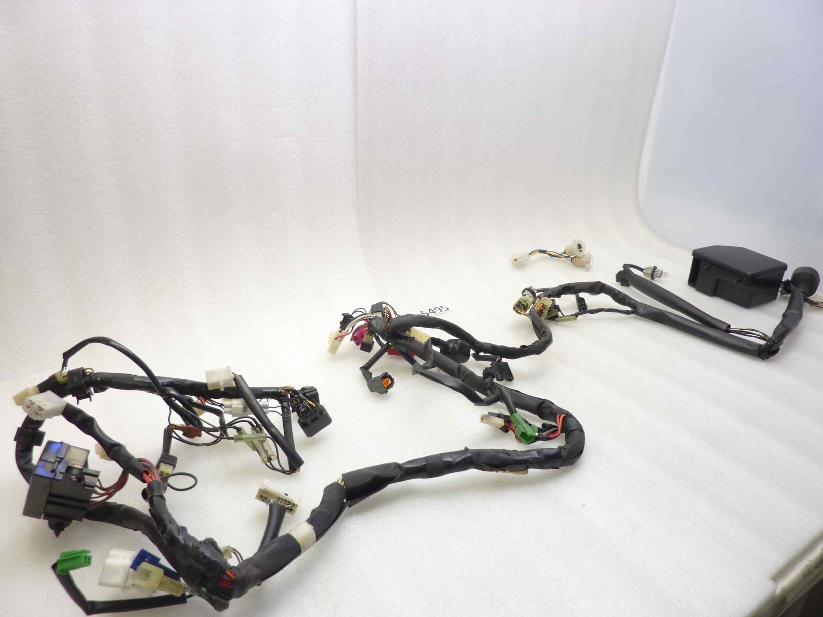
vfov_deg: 54.9
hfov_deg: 69.4
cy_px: 308
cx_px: 412
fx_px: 594
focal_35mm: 25
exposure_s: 1/13
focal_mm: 4.1
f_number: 3.3
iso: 80
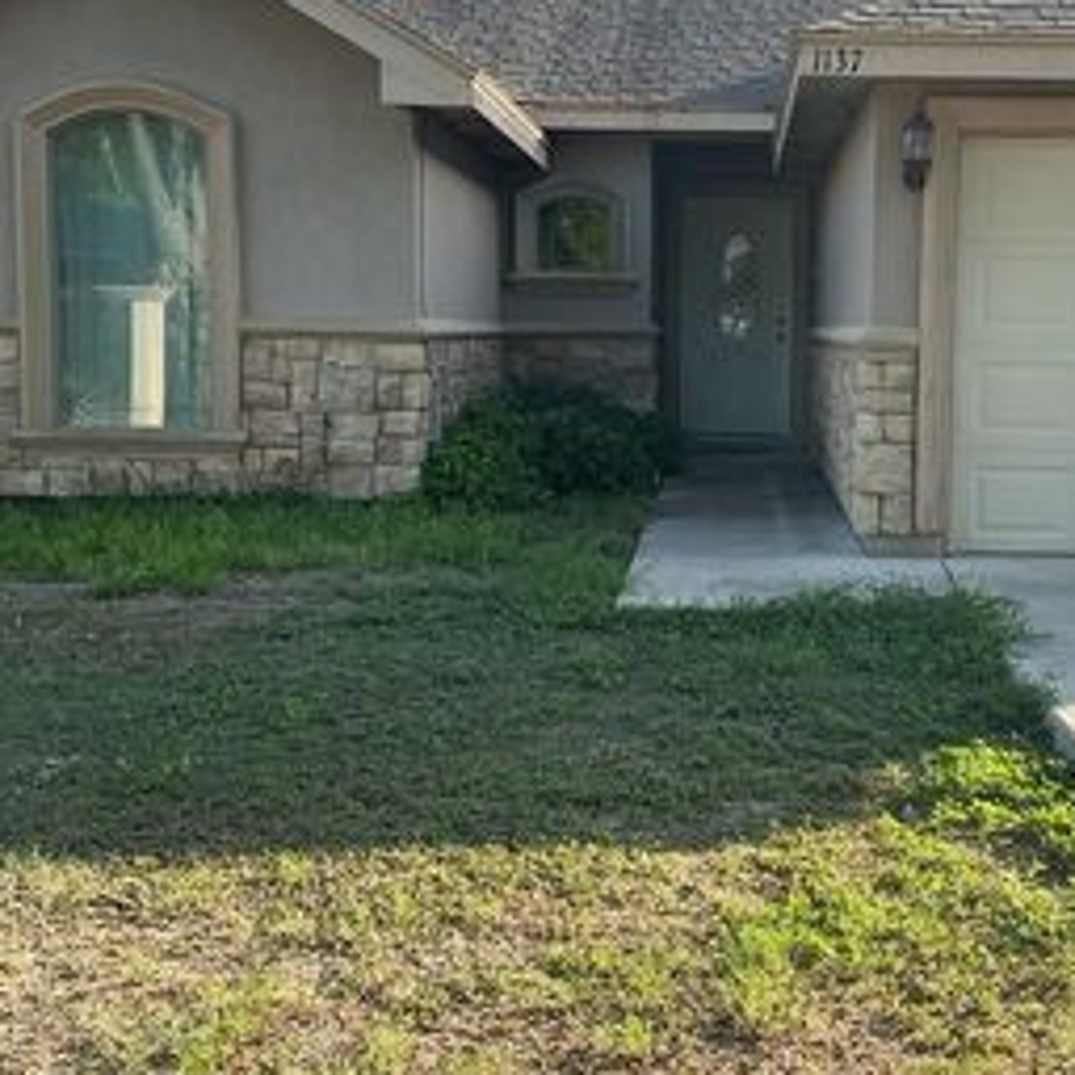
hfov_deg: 33.6
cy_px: 477
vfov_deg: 34.0
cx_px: 739
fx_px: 1757
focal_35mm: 50
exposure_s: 1/500
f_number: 1.8
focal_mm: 3
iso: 25
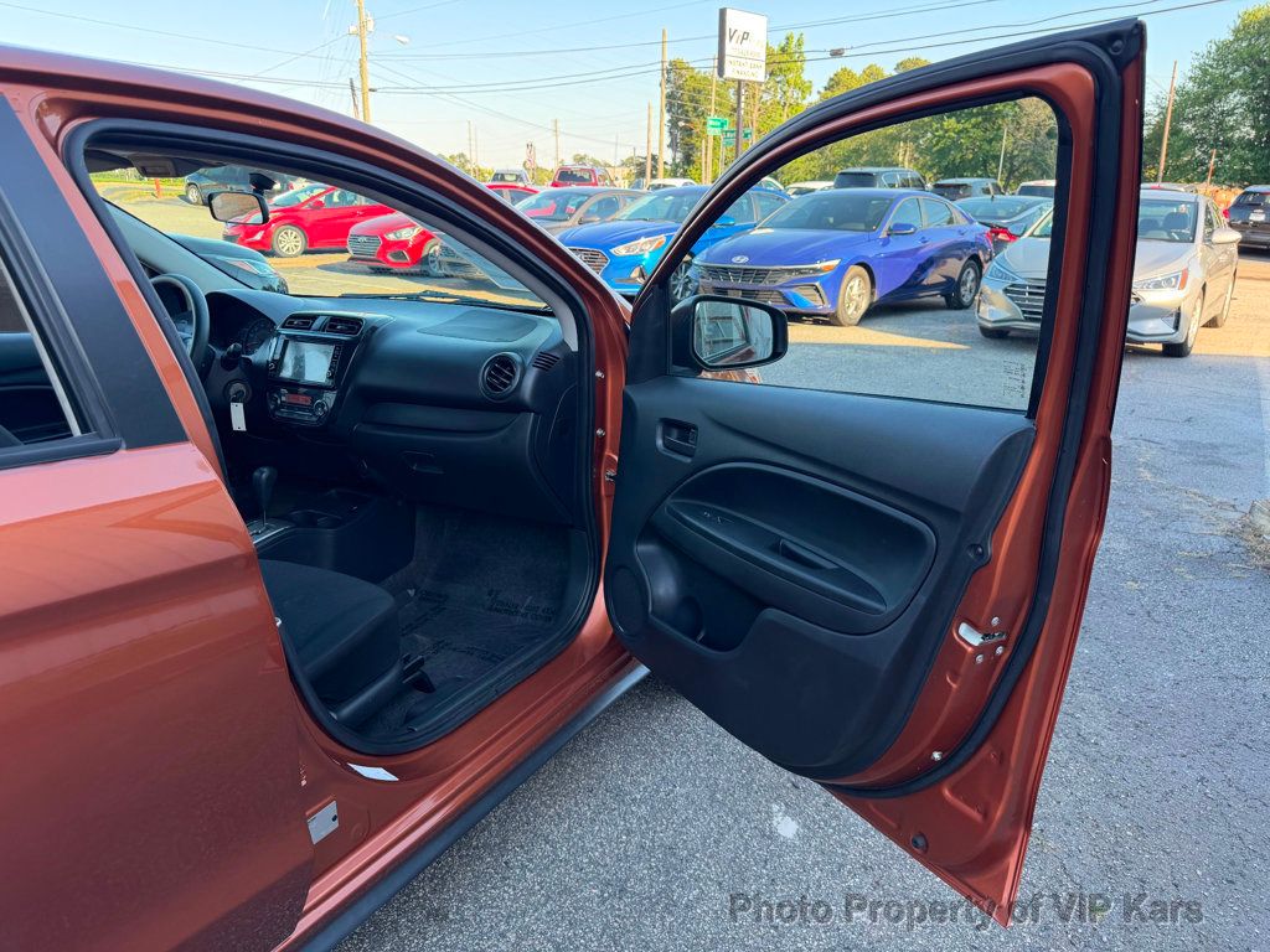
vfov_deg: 56.8
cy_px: 476
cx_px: 635
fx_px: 881
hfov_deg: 71.6
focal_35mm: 24
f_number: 1.78
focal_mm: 6.76
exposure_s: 1/286
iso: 80
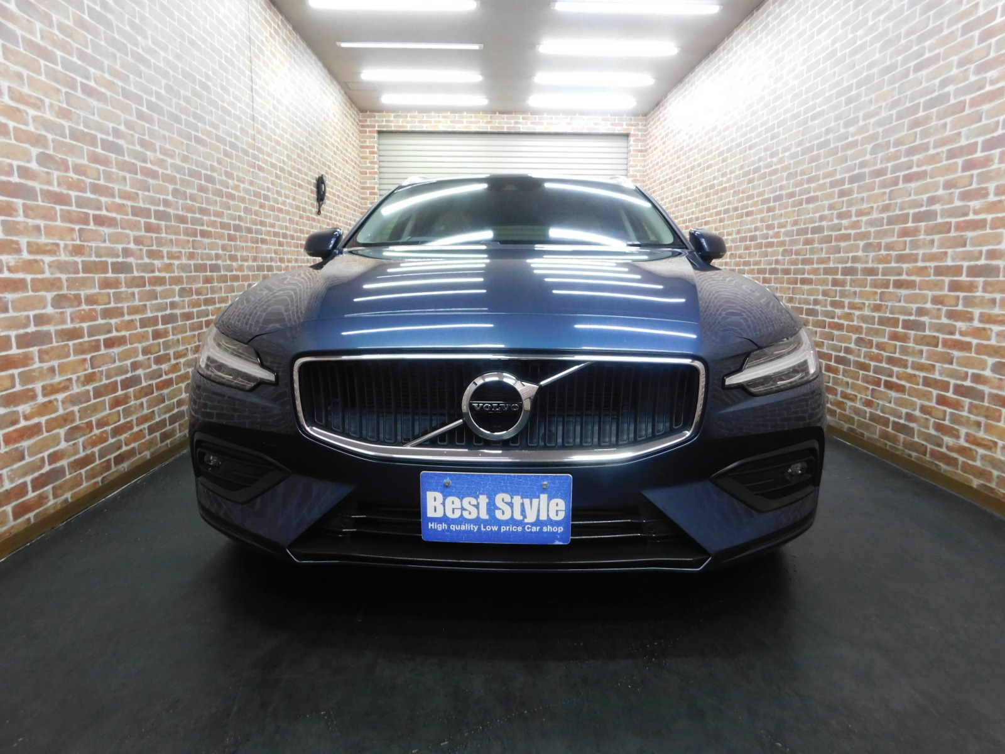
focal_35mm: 23
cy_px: 377
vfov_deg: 58.9
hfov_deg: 73.9
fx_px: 668
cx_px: 502
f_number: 3
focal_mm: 4
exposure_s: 1/30
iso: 280
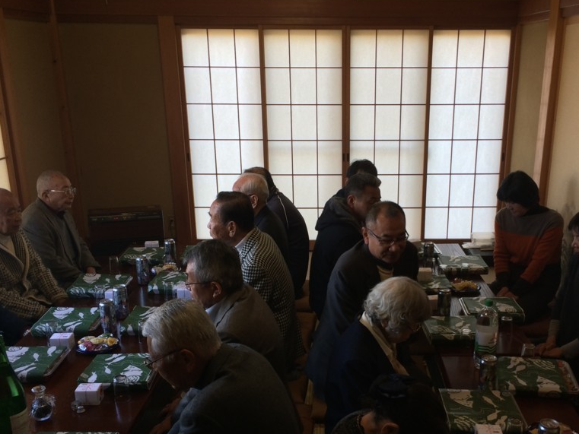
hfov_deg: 47.6
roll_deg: +0.6
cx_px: 345
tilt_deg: -19.5
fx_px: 652
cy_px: 270
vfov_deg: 36.6
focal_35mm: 39
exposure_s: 1/40
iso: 40
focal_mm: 4.15
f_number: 2.2
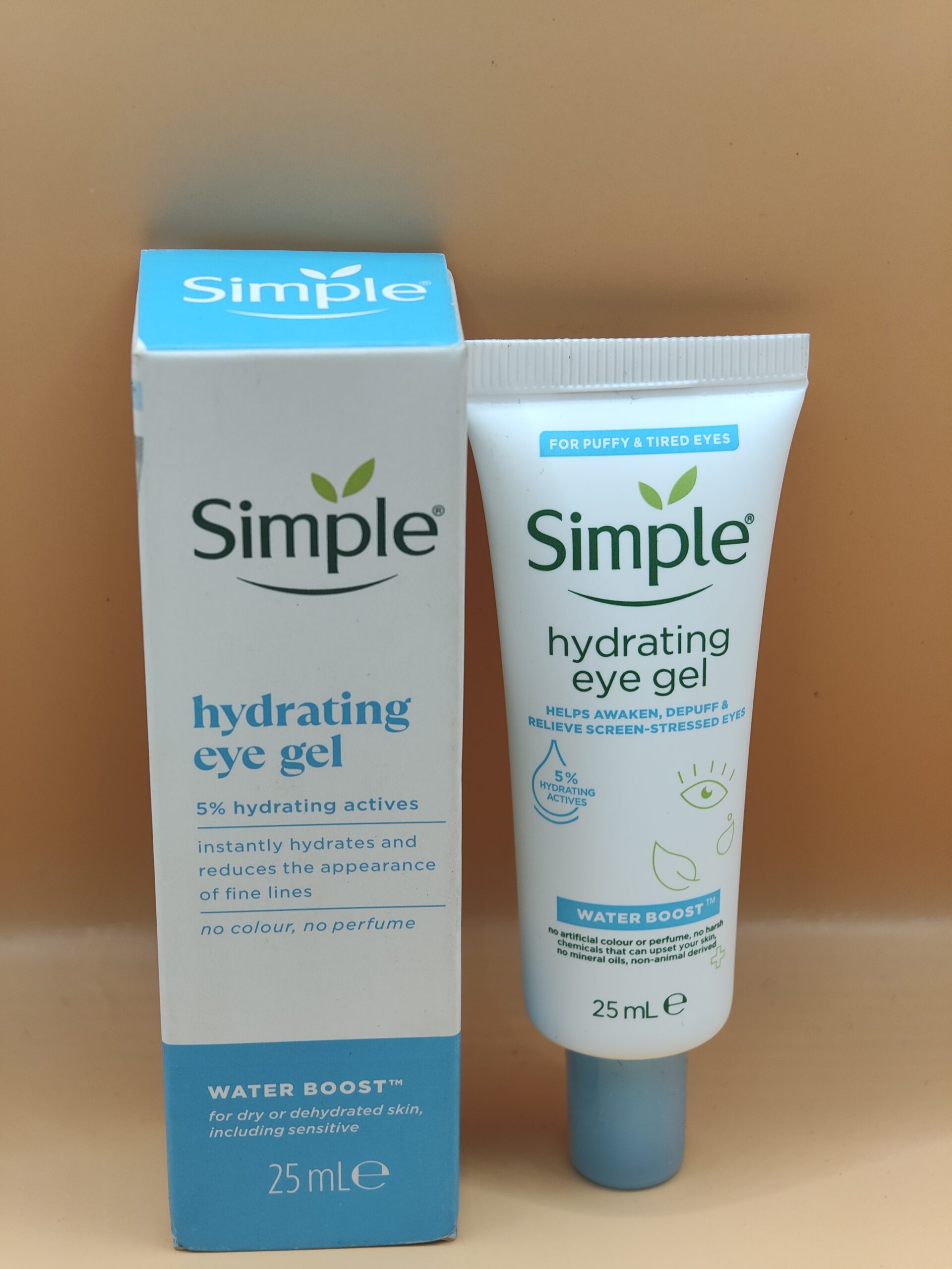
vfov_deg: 27.8
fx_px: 2567
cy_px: 634
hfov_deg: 21.0
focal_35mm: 70
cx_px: 476
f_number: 2.55
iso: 188
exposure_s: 1/120
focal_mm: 13.3
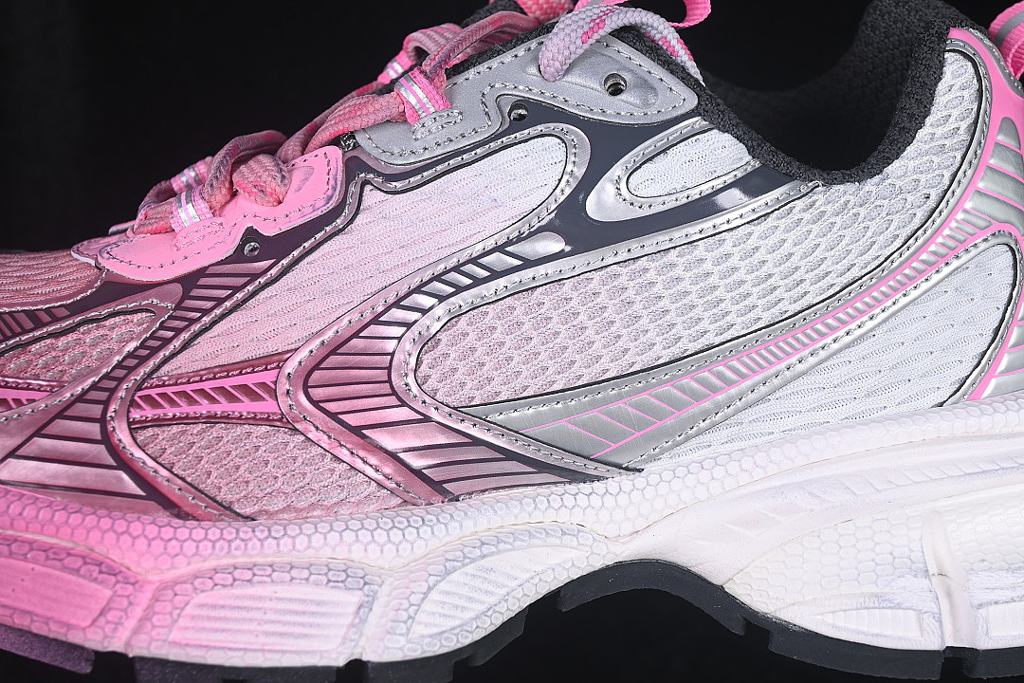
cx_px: 512
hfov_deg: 27.0
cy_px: 342
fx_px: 2133
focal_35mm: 75
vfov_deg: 18.2
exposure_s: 1/80
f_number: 7.1
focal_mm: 50
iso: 160
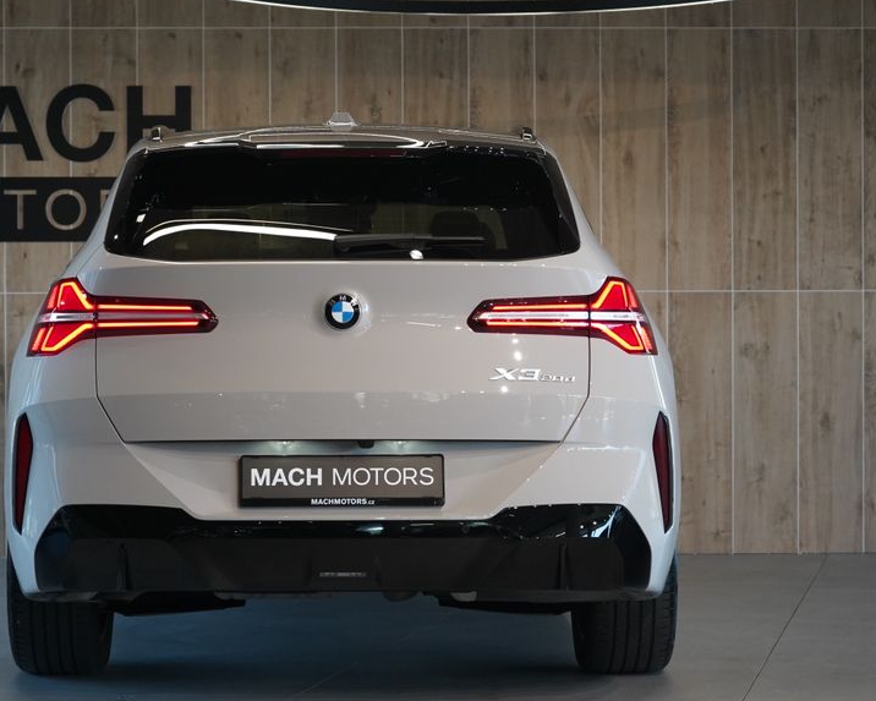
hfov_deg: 20.4
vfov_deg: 16.4
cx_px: 351
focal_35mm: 94
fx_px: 2437
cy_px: 368
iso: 2500
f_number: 5.6
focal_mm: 70
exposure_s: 1/160
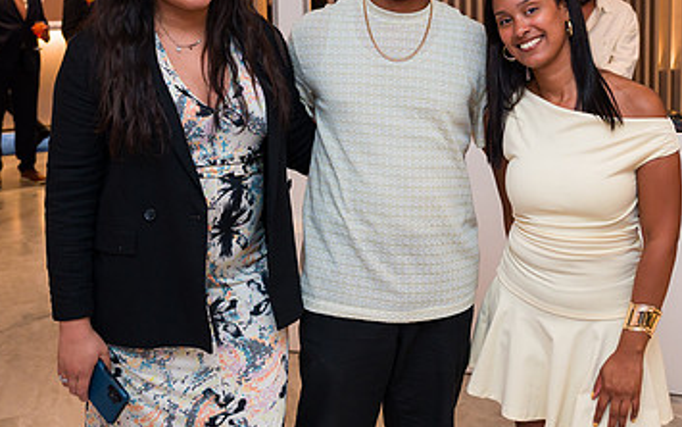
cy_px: 59
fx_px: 948
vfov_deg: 24.7
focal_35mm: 51
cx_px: 373
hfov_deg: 39.5
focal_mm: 28.5
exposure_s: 1/160
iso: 800
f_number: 3.2
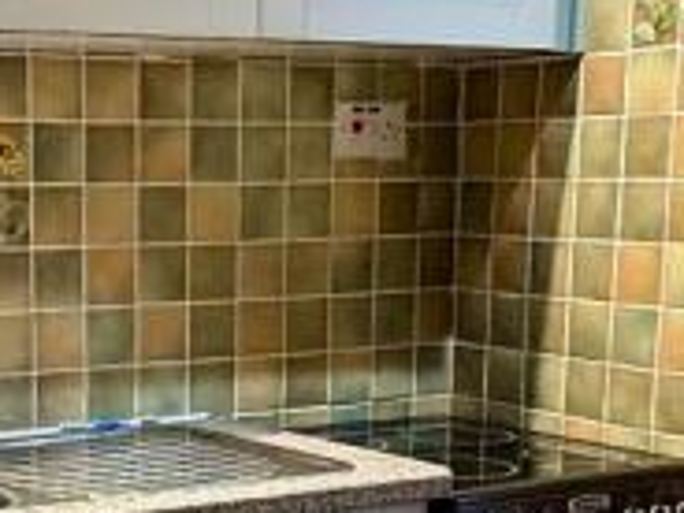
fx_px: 1541
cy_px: 472
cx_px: 30
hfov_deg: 24.1
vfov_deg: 18.6
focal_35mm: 78
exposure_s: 1/50
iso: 200
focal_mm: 2.22
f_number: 2.2
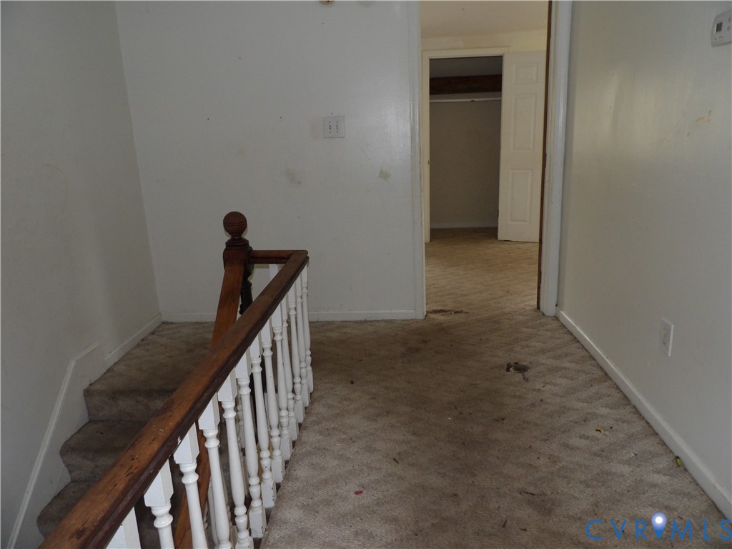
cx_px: 366
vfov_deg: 56.8
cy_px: 274
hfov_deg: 71.6
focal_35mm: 24
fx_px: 508
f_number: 2.8
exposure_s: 1/60
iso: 200
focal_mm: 4.3
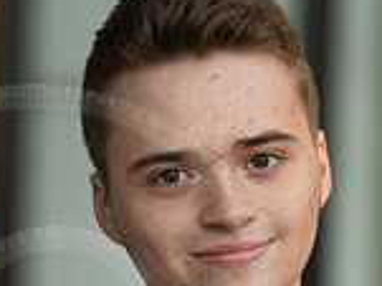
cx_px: 101
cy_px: 392
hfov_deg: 8.1
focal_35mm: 244
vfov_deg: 6.0
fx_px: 2690
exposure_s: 1/200
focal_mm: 85
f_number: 1.8
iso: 200
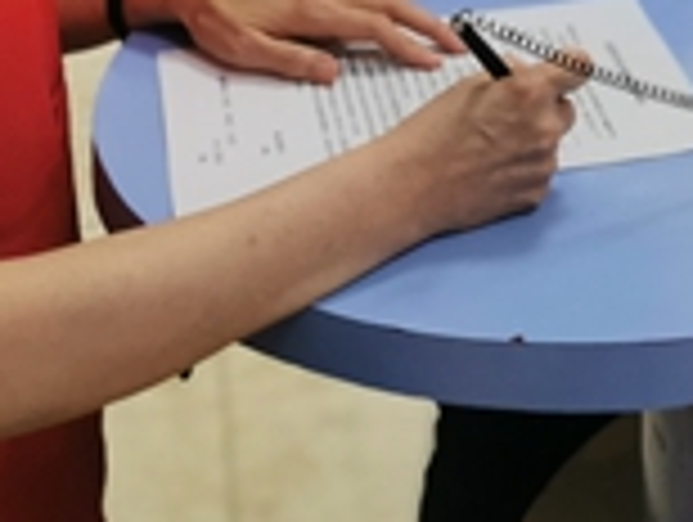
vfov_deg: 12.9
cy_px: -392
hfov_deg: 18.2
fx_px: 2105
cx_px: 706
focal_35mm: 105
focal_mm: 5.56
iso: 200
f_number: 1.6
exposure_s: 1/100
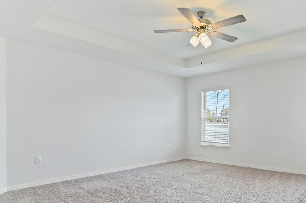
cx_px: 212
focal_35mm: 24
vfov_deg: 52.5
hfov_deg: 70.9
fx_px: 204
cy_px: 126
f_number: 8
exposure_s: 1/5
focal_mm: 16
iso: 100
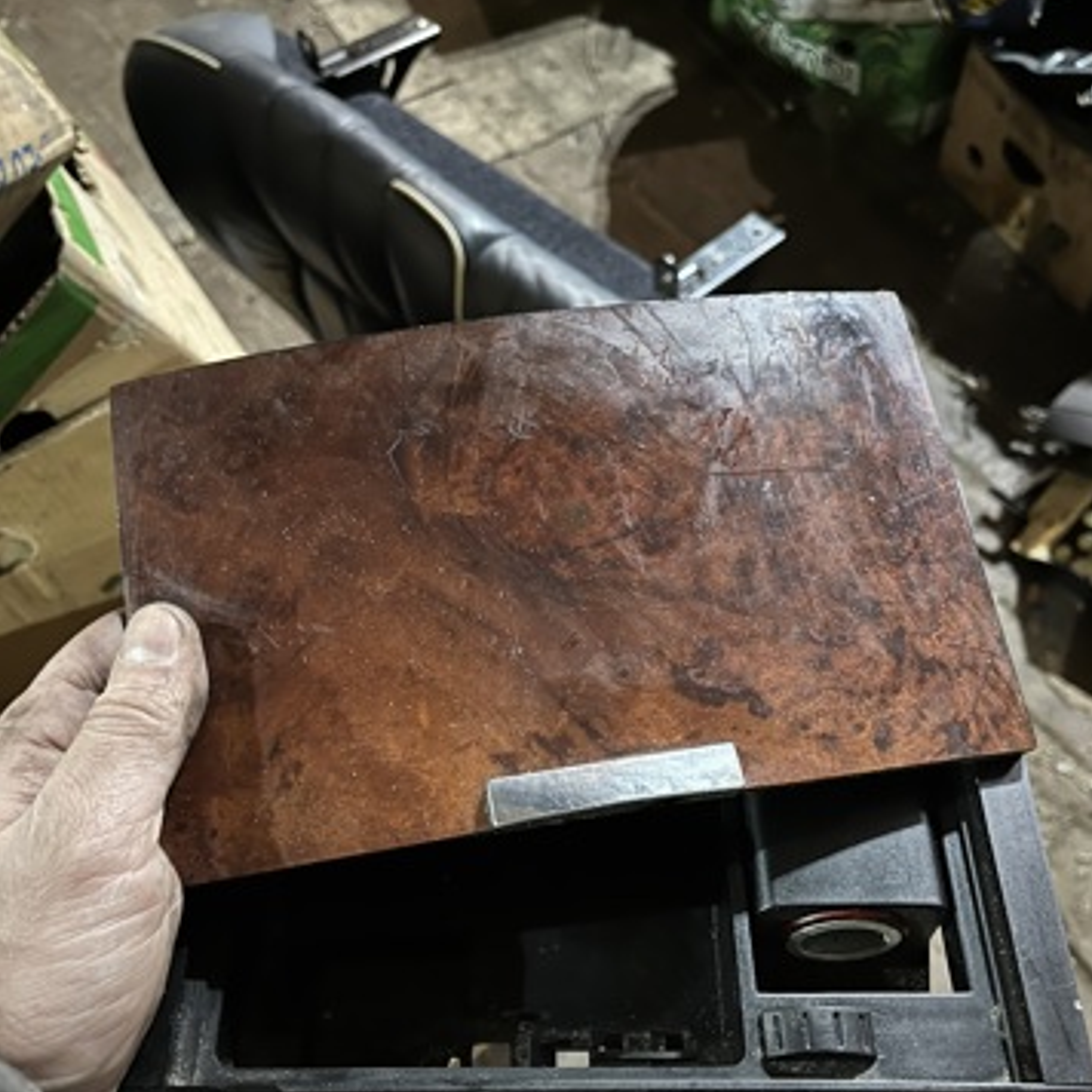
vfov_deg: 52.0
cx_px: 549
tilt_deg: -63.4
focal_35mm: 31
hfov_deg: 52.5
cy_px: 675
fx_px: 1106
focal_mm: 5.1
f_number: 1.6
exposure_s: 1/17
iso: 800
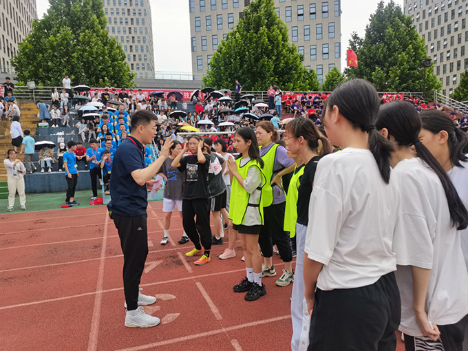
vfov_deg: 53.1
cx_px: 234
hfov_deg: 67.3
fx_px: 352
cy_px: 176
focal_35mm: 26
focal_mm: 5.58
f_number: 1.8
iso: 50
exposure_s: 1/871
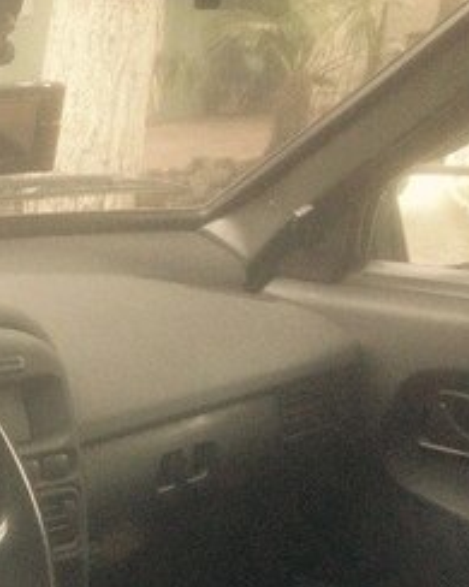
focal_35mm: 87
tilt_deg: -21.5
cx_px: -308
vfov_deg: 21.4
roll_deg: +0.2
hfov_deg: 15.7
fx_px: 1510
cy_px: 550
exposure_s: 1/20
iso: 125
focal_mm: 4.12
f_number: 2.4
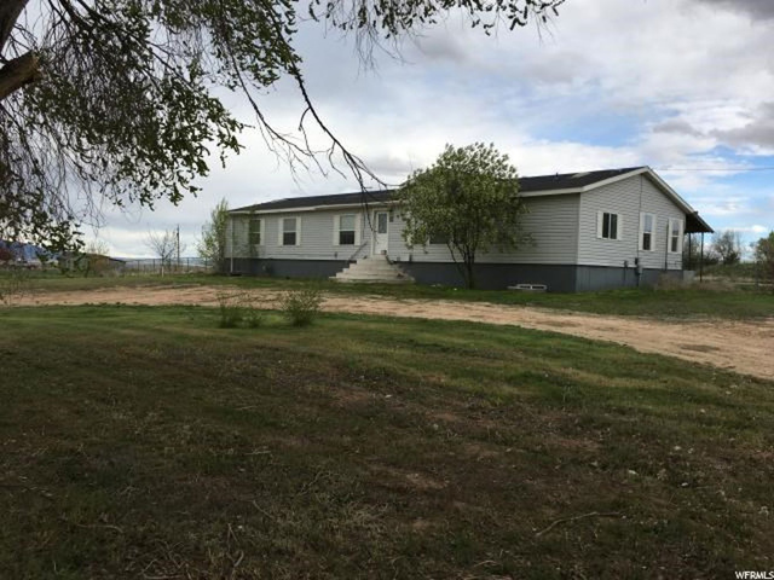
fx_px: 648
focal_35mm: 29
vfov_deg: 48.2
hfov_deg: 61.7
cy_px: 290
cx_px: 387
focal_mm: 4.15
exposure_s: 1/1026
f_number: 2.2
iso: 25
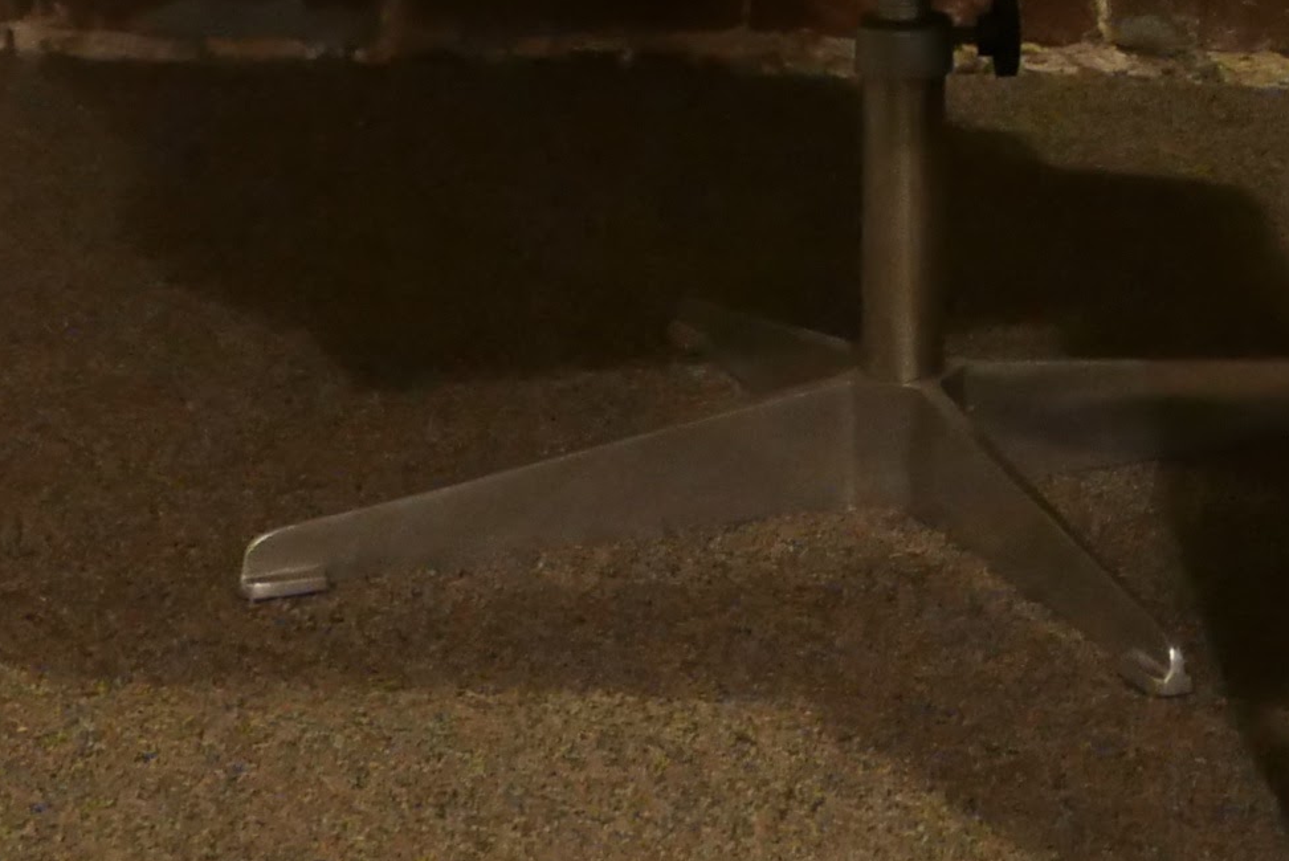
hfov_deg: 14.1
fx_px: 4944
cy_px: -660
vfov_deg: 9.5
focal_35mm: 138
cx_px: 1771
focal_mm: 14.4
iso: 1600
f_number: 2.2
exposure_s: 1/20
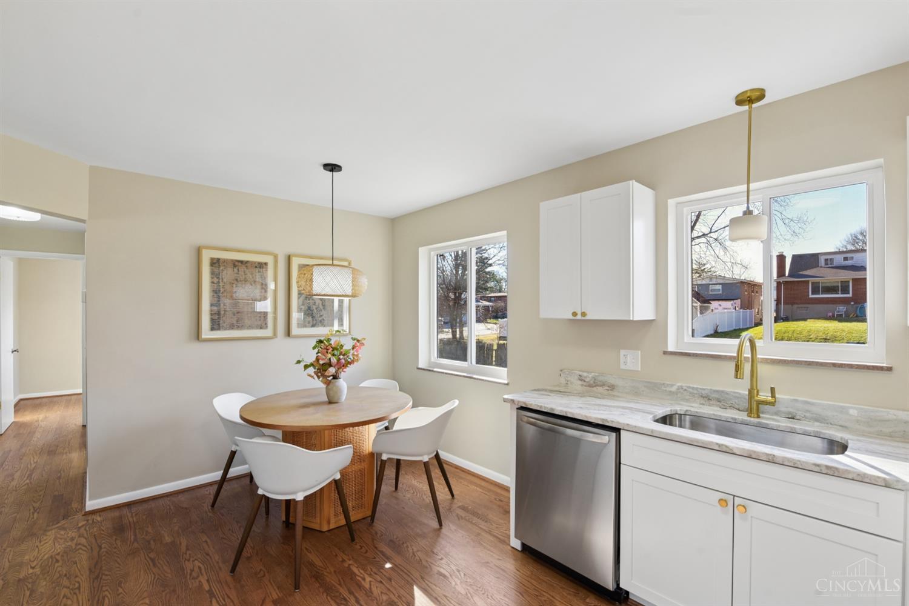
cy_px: 303
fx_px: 404
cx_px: 454
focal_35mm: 16
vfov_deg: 73.7
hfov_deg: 96.7
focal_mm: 16
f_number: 8
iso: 400
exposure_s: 1/30
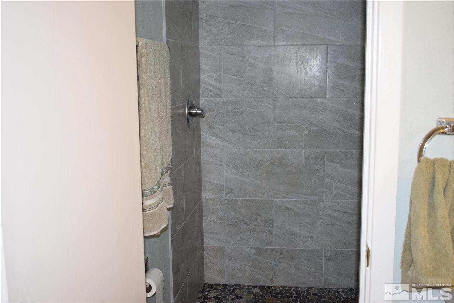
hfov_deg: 47.9
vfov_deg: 33.0
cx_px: 227
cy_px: 152
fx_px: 511
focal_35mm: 40
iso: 800
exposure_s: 1/80
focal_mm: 27
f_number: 4.5
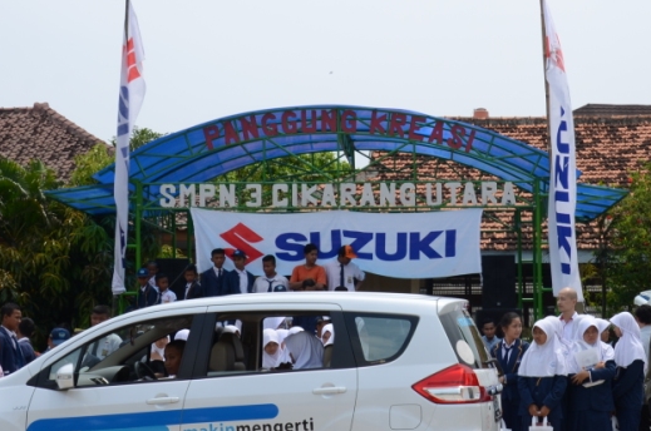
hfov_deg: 27.0
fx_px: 1335
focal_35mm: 74
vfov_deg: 18.3
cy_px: 299
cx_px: 484
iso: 100
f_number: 10
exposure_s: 1/160
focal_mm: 25
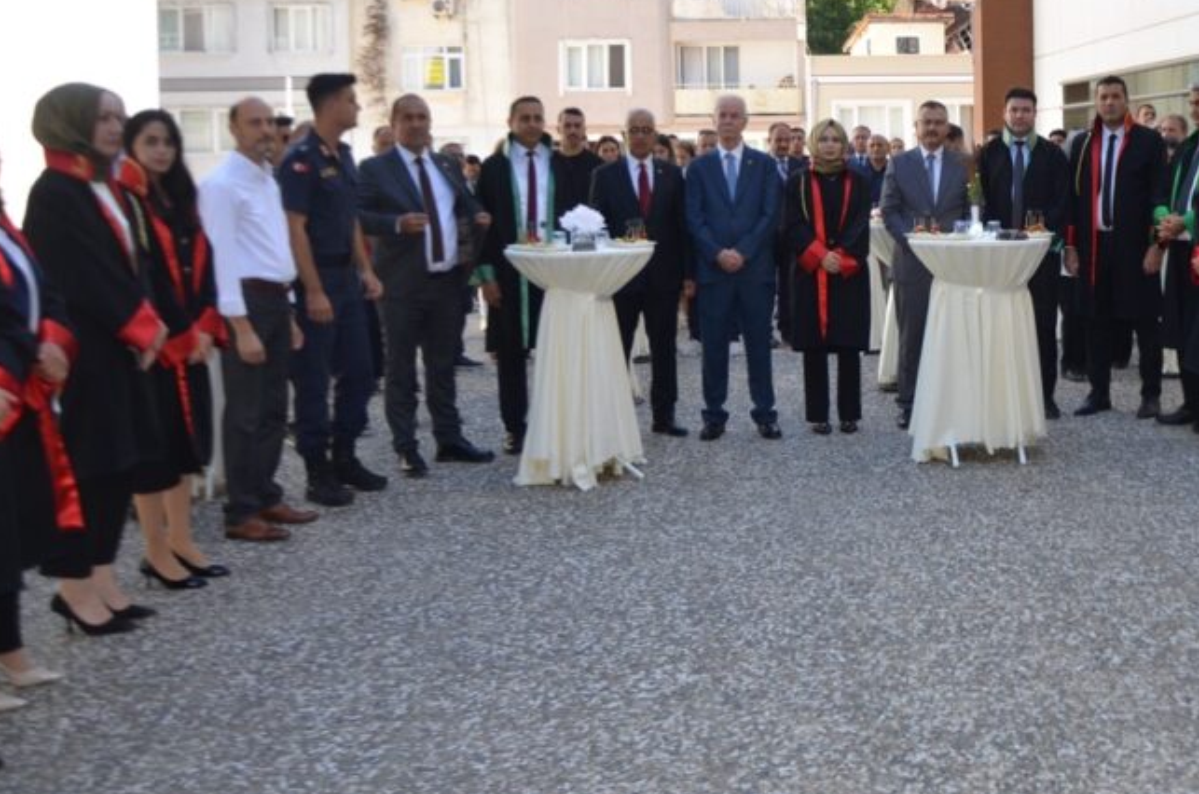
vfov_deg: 30.6
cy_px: 201
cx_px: 916
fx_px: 1429
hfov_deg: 43.9
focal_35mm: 43
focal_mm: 18
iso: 110
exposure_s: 1/250
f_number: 4
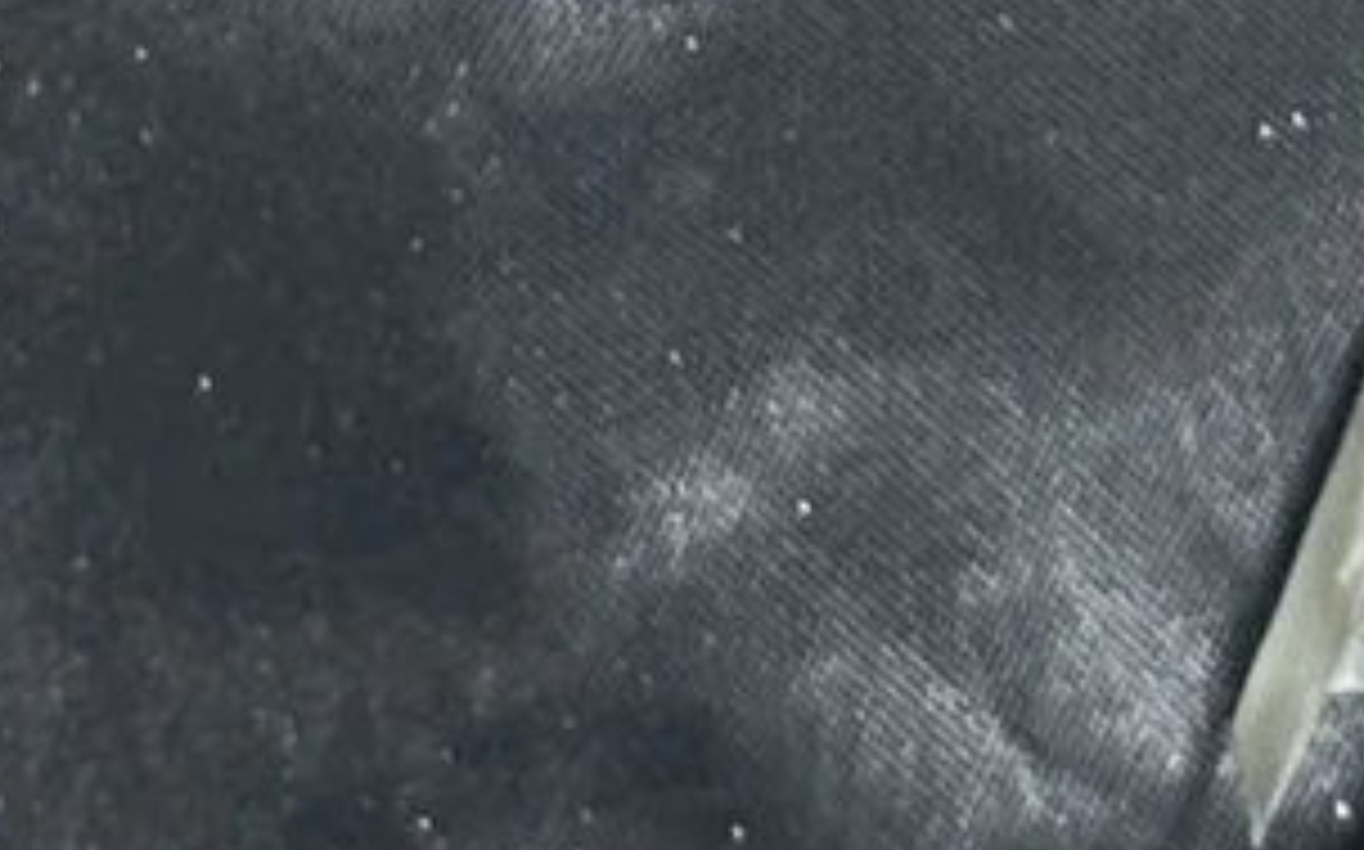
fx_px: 8657
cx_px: 1233
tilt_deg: -62.3
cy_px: -1430
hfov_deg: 9.0
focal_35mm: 233
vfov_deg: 5.4
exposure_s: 1/33
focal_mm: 5.7
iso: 400
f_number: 1.5
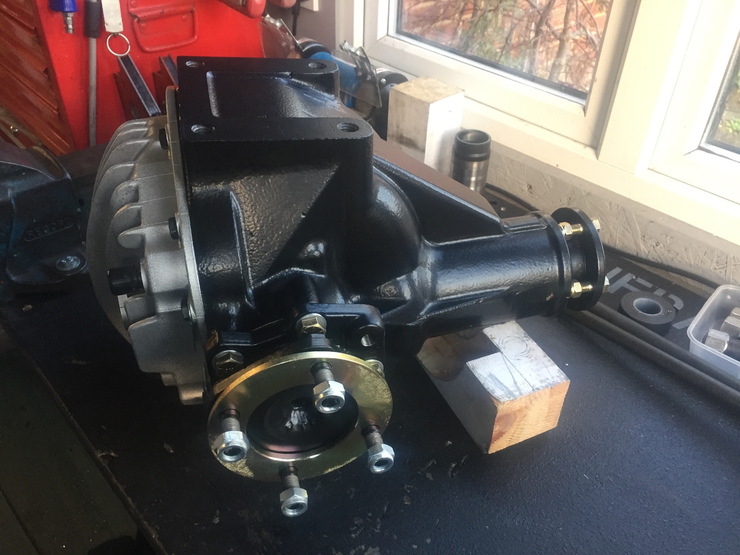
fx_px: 620
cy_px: 278
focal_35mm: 29
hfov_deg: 61.7
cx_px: 370
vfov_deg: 48.2
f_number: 2.2
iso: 80
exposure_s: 1/33
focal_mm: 4.15
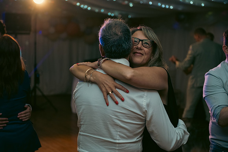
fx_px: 443
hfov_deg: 28.8
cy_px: 76
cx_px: 114
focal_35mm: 70
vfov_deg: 19.5
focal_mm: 70
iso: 800
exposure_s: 1/160
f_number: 3.5
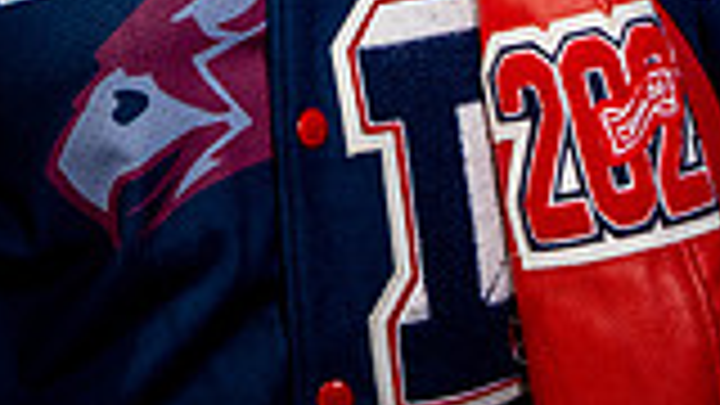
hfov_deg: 20.6
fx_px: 1966
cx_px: 191
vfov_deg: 10.1
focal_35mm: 103
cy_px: -594
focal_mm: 35
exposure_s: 1/320
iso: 125
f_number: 7.1
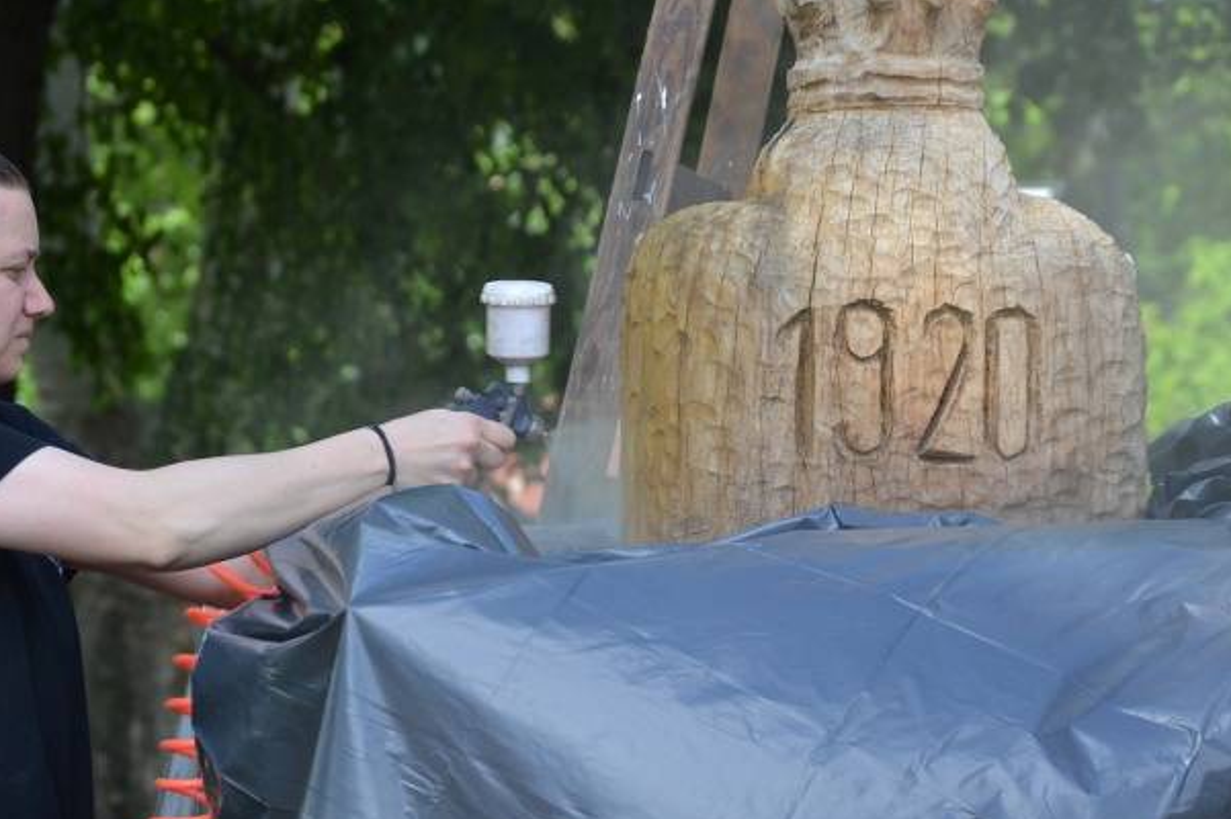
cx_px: 451
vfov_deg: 6.5
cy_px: 474
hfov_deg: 9.8
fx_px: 7165
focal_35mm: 210
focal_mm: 105
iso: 140
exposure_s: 1/125
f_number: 5.6
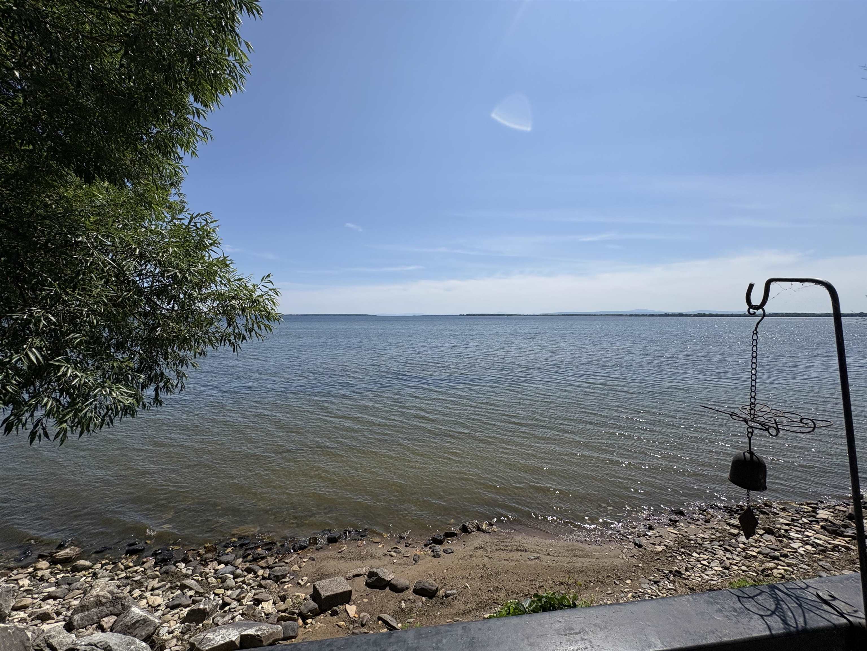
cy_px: 326
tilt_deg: -1.8
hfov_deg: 102.1
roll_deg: -0.1
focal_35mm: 14
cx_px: 434
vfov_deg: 85.7
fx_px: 351
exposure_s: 1/4630
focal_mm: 2.22
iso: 50
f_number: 2.2
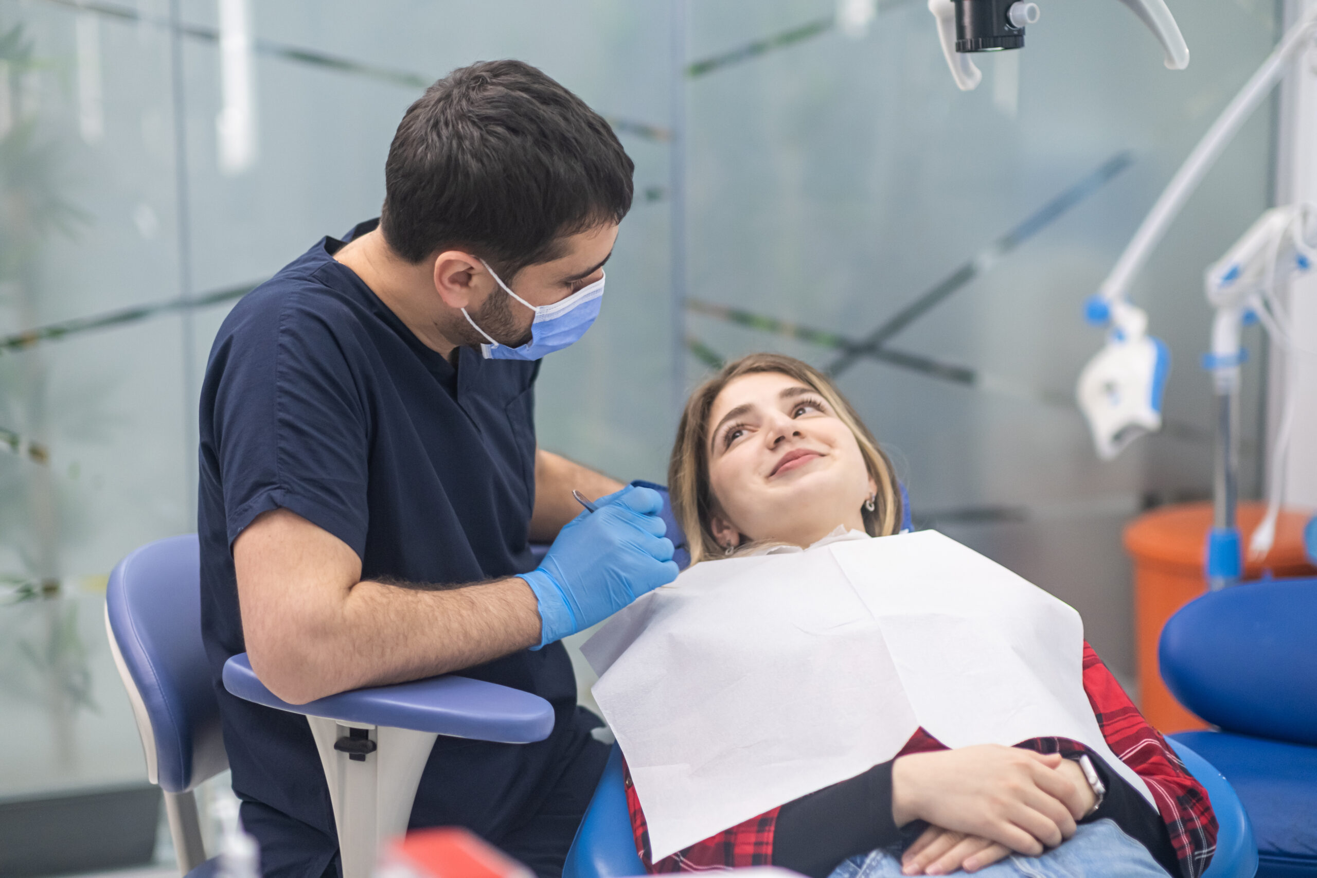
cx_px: 658
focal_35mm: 84
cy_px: 439
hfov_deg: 24.2
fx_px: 3073
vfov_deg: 16.3
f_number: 1.4
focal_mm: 56
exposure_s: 1/125
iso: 640
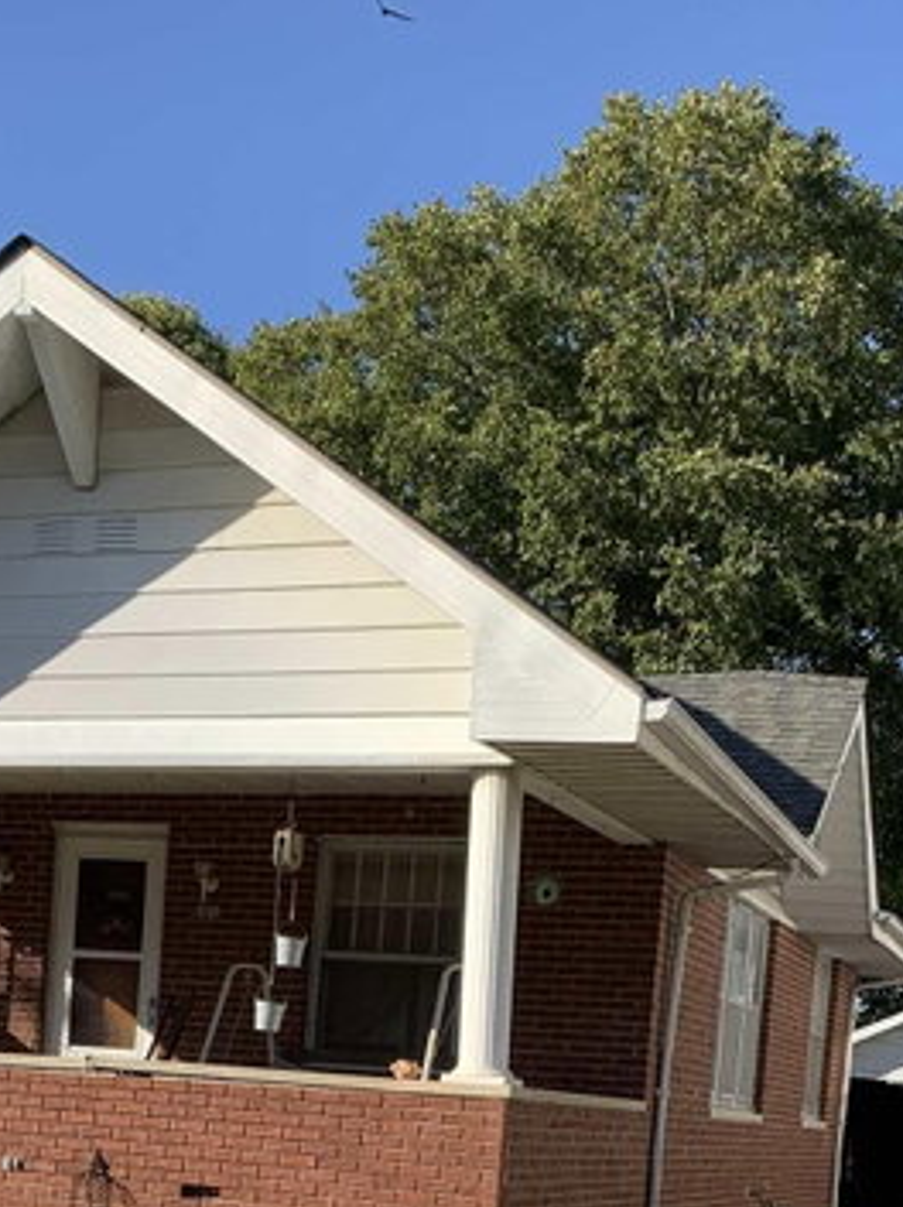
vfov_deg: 29.7
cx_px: 260
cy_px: 1303
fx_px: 2056
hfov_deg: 24.6
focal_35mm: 59
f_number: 1.8
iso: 25
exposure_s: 1/1634
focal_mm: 4.25
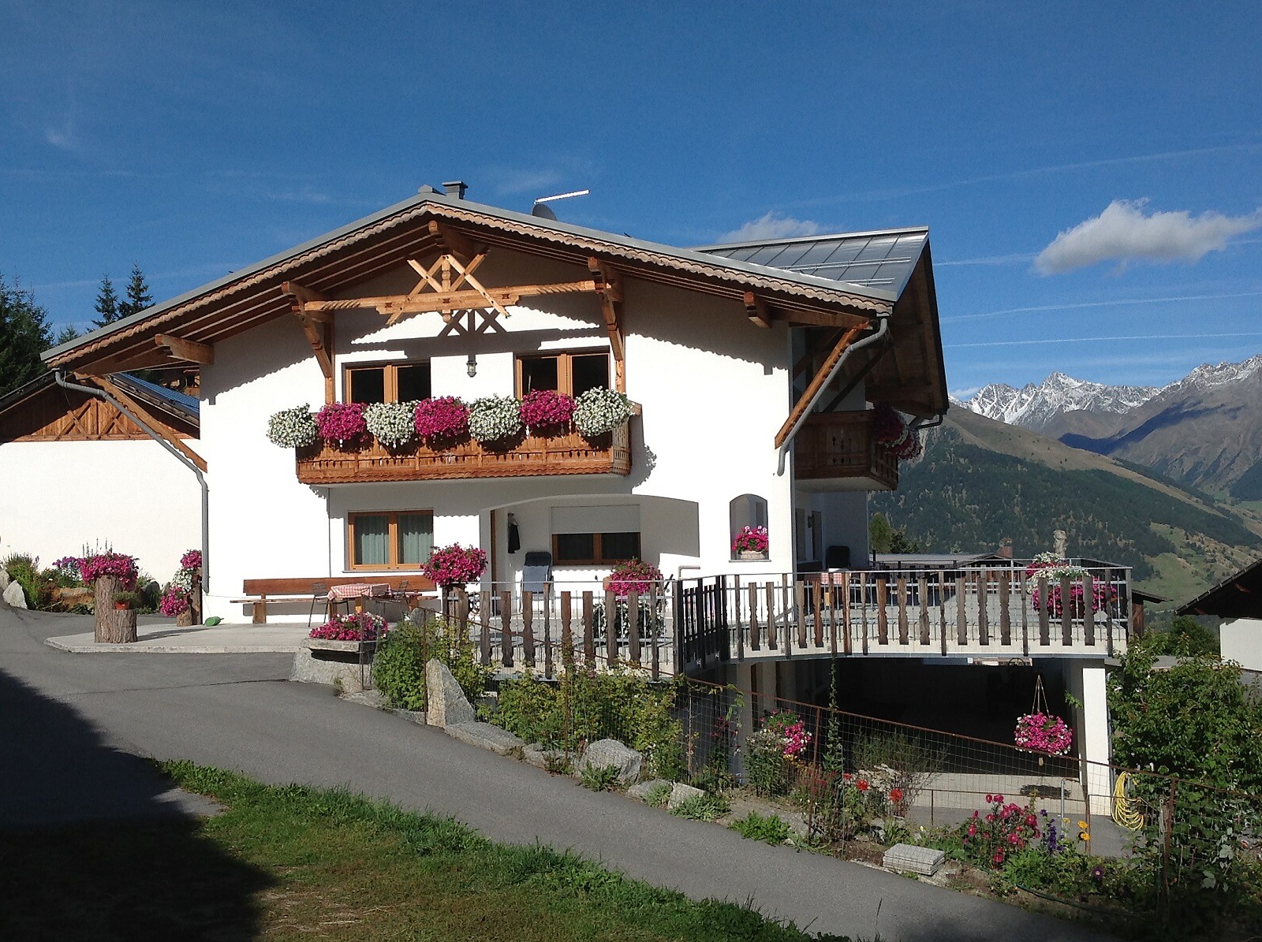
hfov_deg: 44.7
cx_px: 538
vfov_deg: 34.2
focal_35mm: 42
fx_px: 1529
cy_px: 508
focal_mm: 4.28
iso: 50
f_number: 2.4
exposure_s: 1/3367
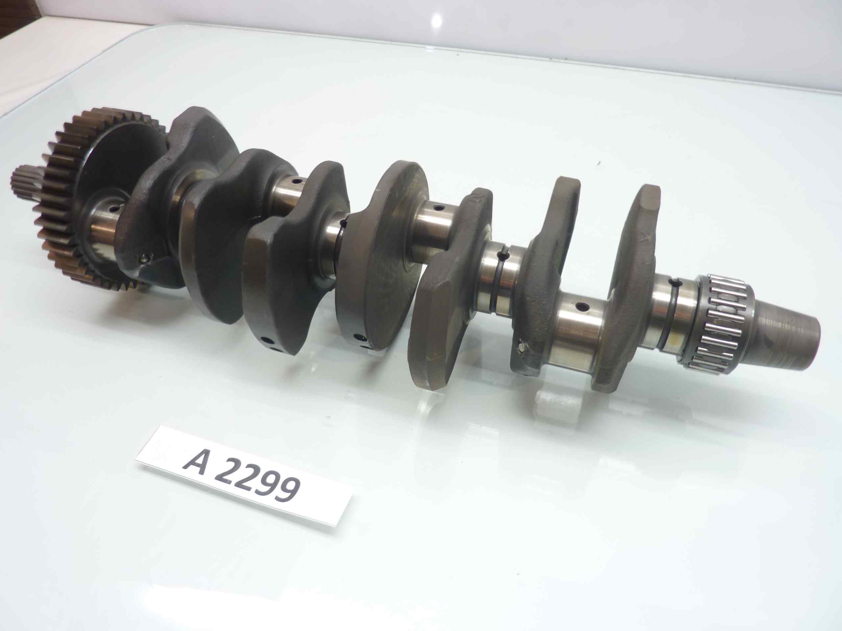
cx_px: 421
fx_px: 608
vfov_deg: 54.9
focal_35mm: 25
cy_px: 316
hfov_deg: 69.4
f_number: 3.3
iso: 80
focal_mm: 4.1
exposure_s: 1/10
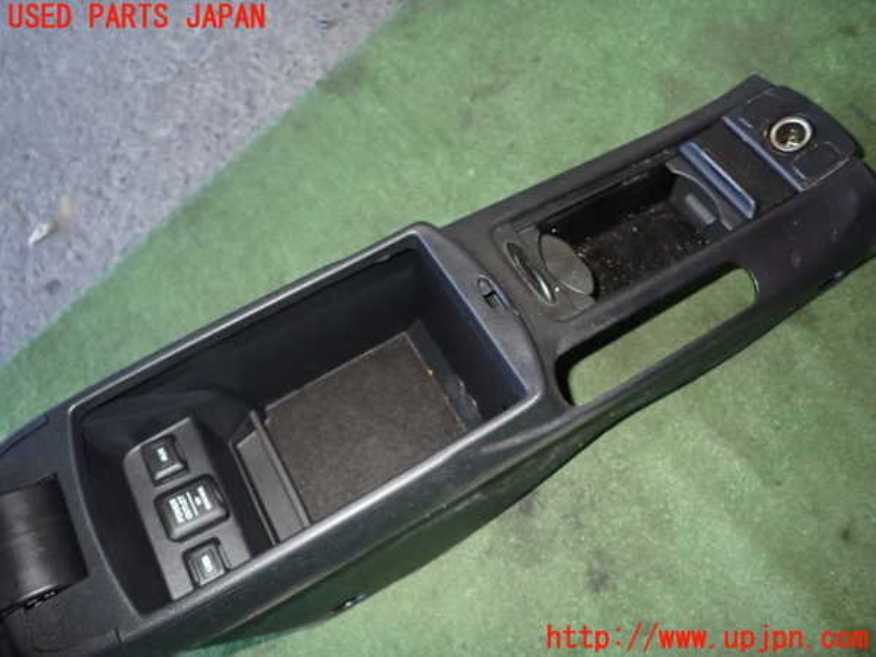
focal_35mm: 25
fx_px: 633
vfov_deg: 54.9
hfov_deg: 69.4
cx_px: 438
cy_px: 328
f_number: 5.6
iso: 400
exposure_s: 1/30
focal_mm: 4.5
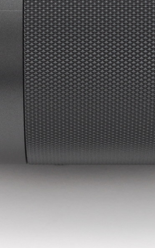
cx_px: 53
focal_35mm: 228
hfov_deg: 5.7
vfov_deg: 9.2
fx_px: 1543
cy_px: 37
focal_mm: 55
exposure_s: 1/200
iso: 320
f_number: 16
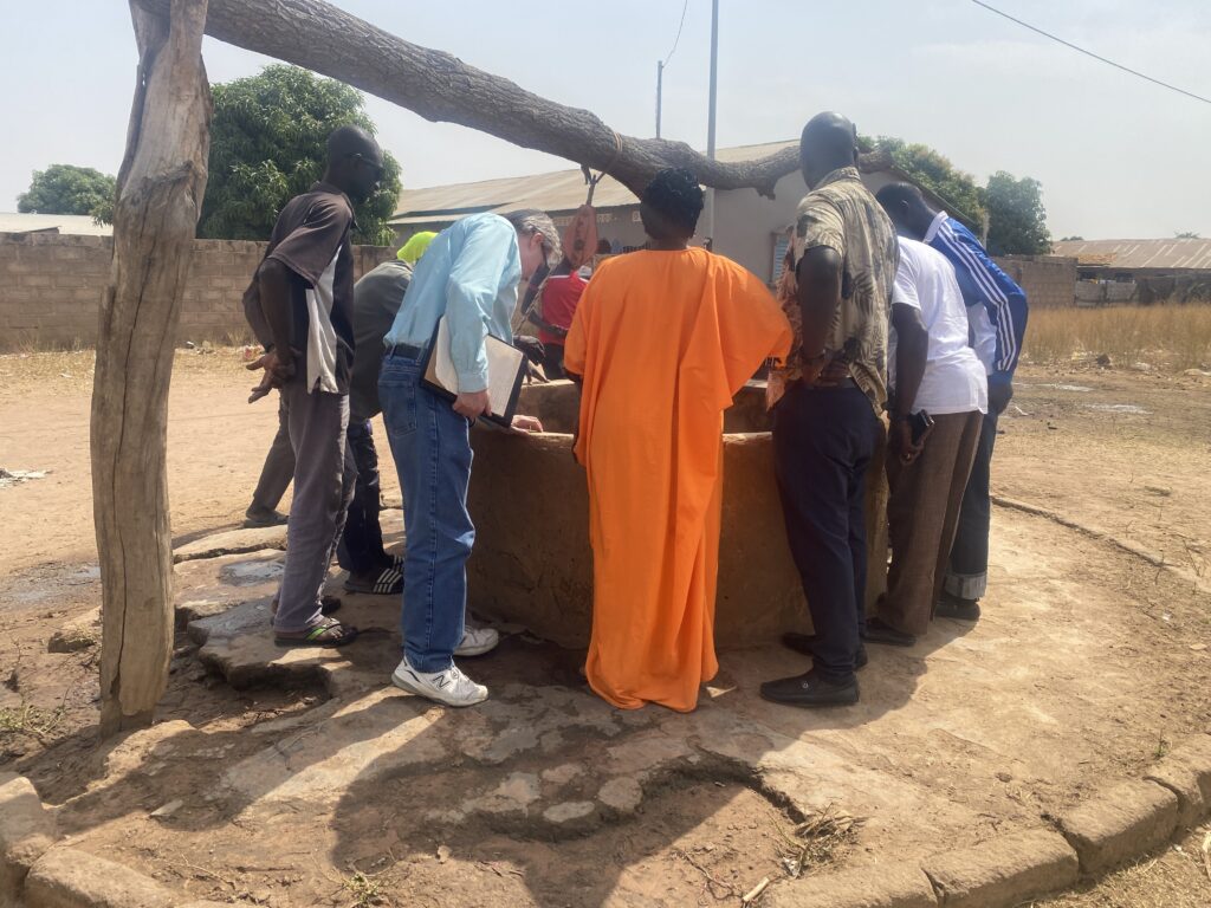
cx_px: 606
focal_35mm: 26
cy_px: 454
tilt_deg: -7.7
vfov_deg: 53.1
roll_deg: -1.1
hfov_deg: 67.3
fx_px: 910
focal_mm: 4.25
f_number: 1.8
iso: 32
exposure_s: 1/2571
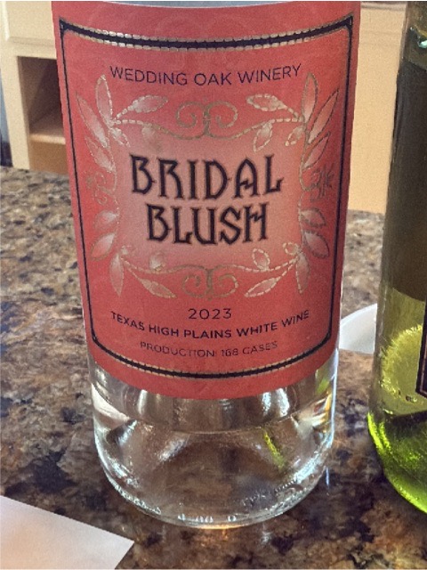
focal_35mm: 28
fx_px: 461
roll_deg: +1.3
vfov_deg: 63.4
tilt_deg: -29.8
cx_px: 214
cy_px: 285
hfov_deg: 49.7
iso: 400
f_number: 2.2
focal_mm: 2.22
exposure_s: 1/120
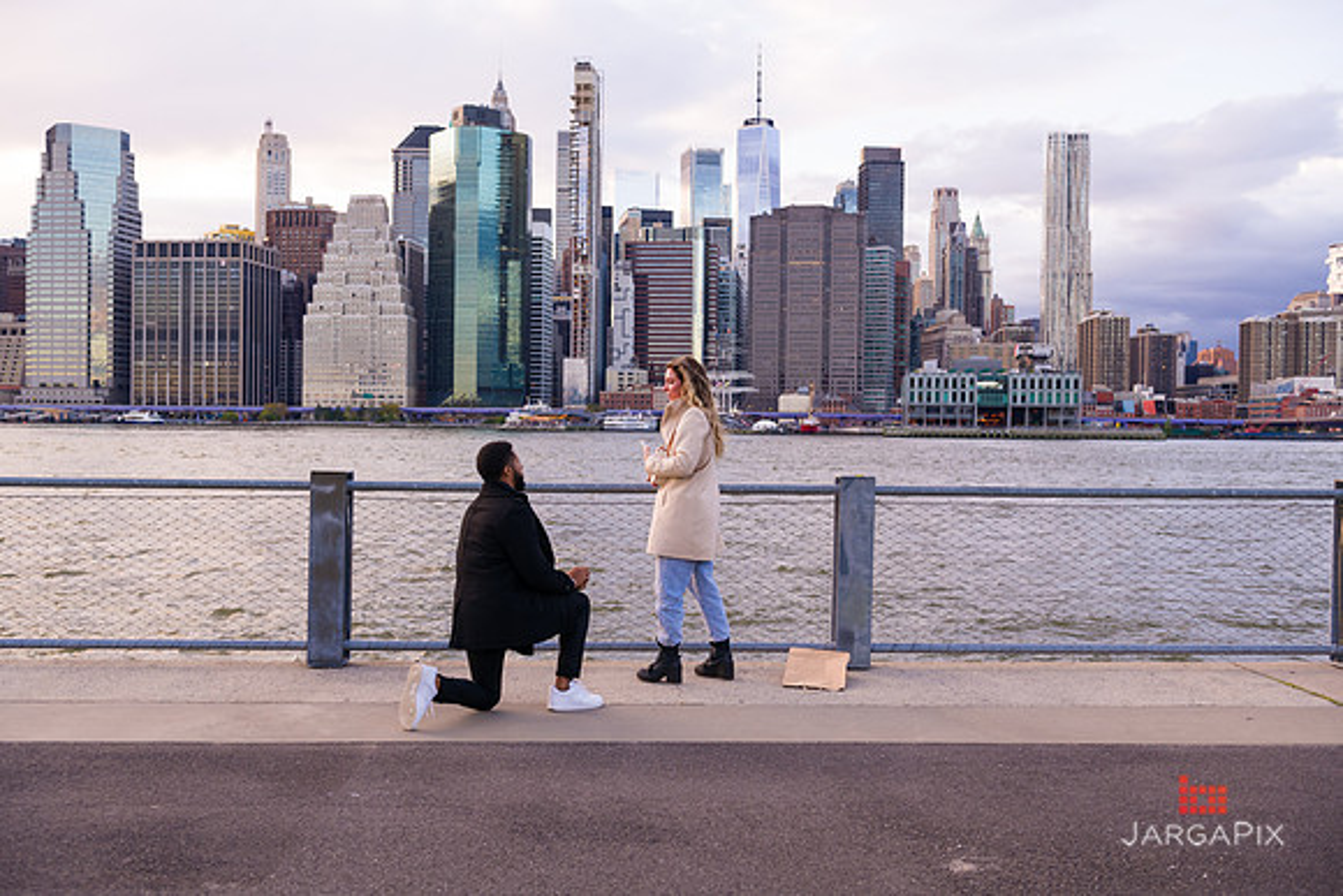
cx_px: 672
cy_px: 448
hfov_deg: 55.8
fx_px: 1269
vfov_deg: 38.9
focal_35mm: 34
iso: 250
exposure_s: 1/200
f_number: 4
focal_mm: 34
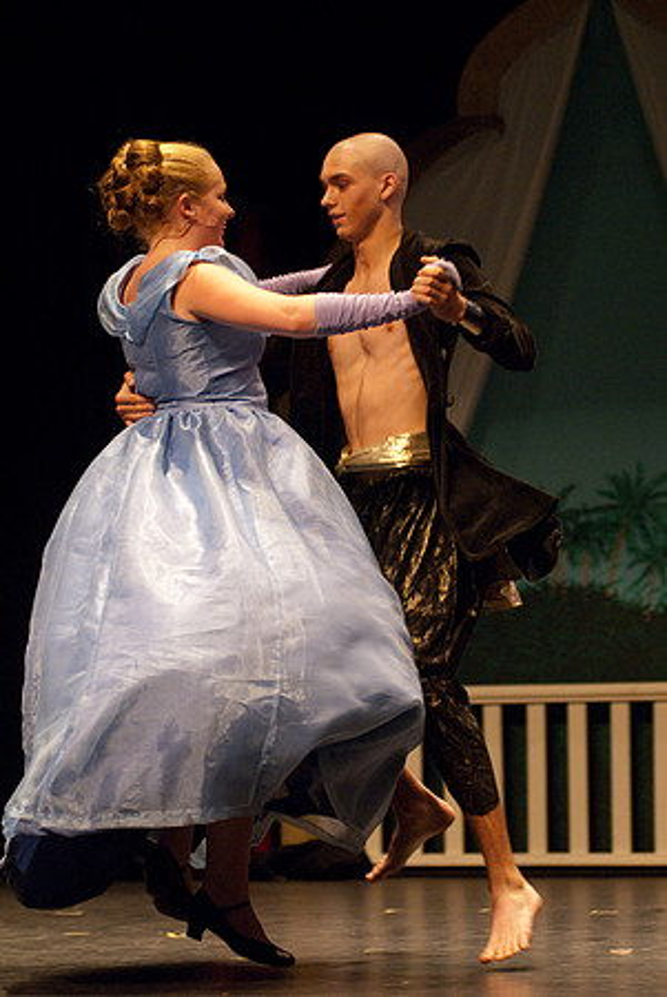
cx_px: 334
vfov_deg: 17.0
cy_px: 498
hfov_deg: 11.4
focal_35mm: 120
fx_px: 3327
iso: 1250
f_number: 2.8
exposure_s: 1/160
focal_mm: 80
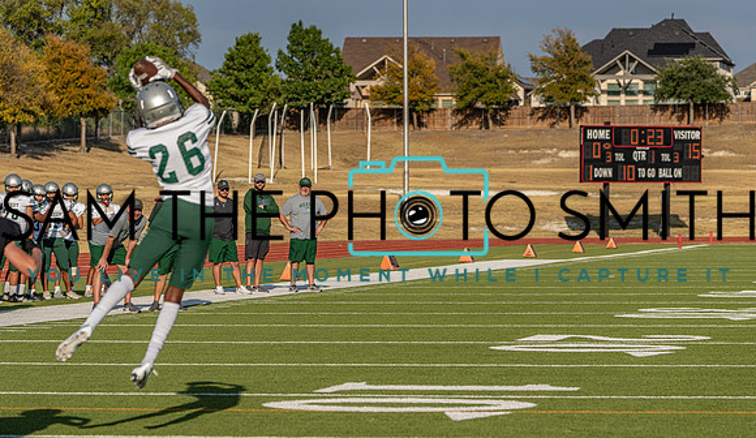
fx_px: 3434
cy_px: 269
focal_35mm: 170
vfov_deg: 7.3
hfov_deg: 12.6
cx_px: 418
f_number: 5.6
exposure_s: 1/1250
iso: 200
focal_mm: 145
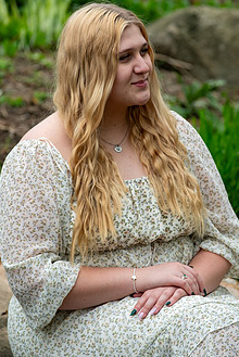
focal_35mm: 276
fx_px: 2743
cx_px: 142
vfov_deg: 7.5
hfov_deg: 5.0
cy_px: 152
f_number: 4
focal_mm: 134.4
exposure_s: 1/320
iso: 250
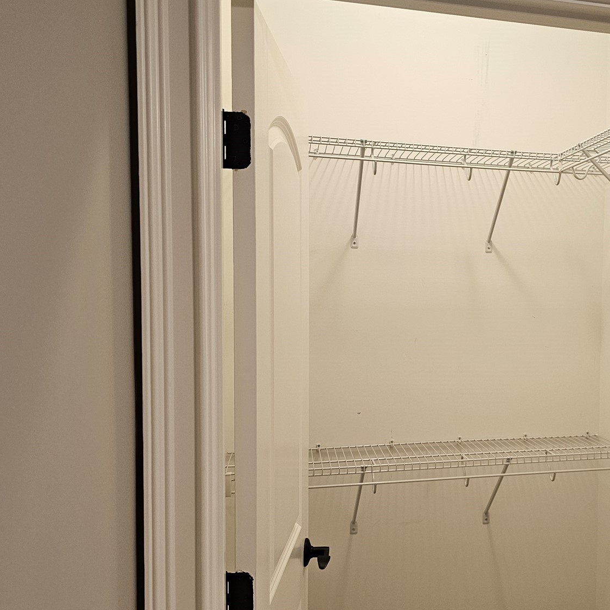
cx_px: 500
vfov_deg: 44.8
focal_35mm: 37
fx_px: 738
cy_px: 346
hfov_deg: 42.6
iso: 250
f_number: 1.7
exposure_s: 1/120
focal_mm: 6.3
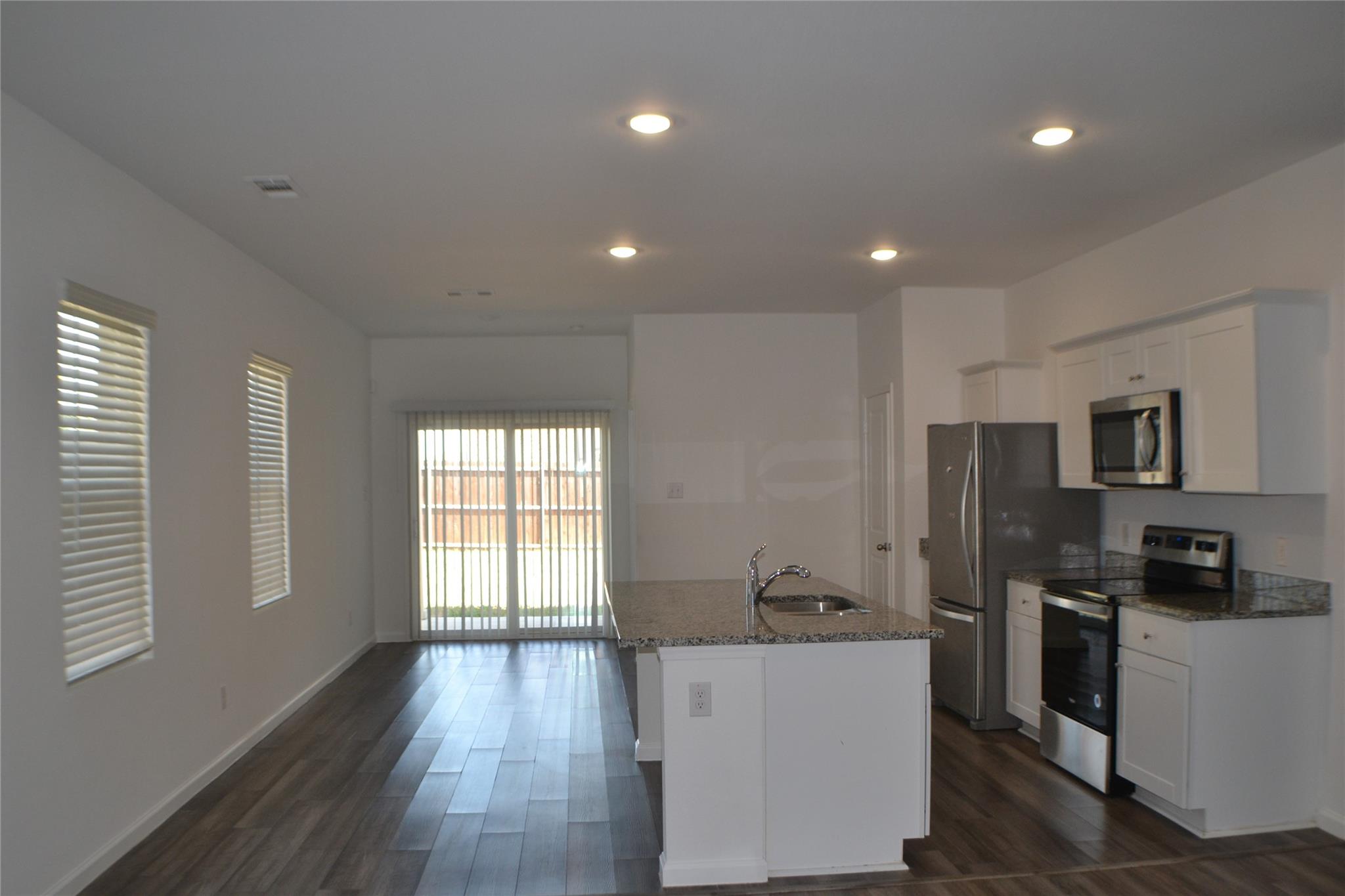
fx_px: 1457
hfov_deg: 49.6
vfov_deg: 34.2
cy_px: 448
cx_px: 672
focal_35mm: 39
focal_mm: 26
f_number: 4.2
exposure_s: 1/100
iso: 400
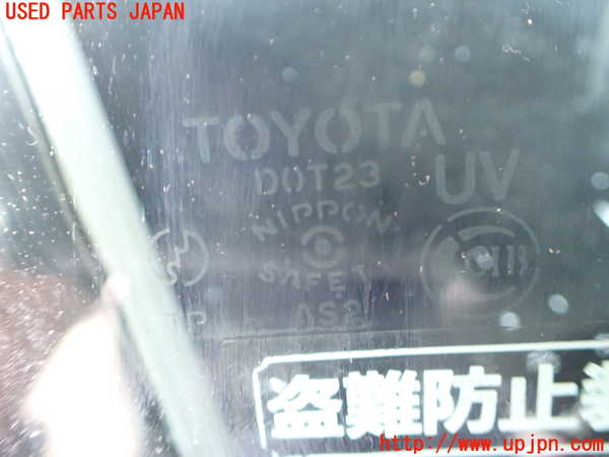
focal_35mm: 30
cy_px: 228
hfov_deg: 60.0
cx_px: 304
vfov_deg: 46.8
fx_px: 528
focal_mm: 5.4
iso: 800
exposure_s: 1/60
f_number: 2.3
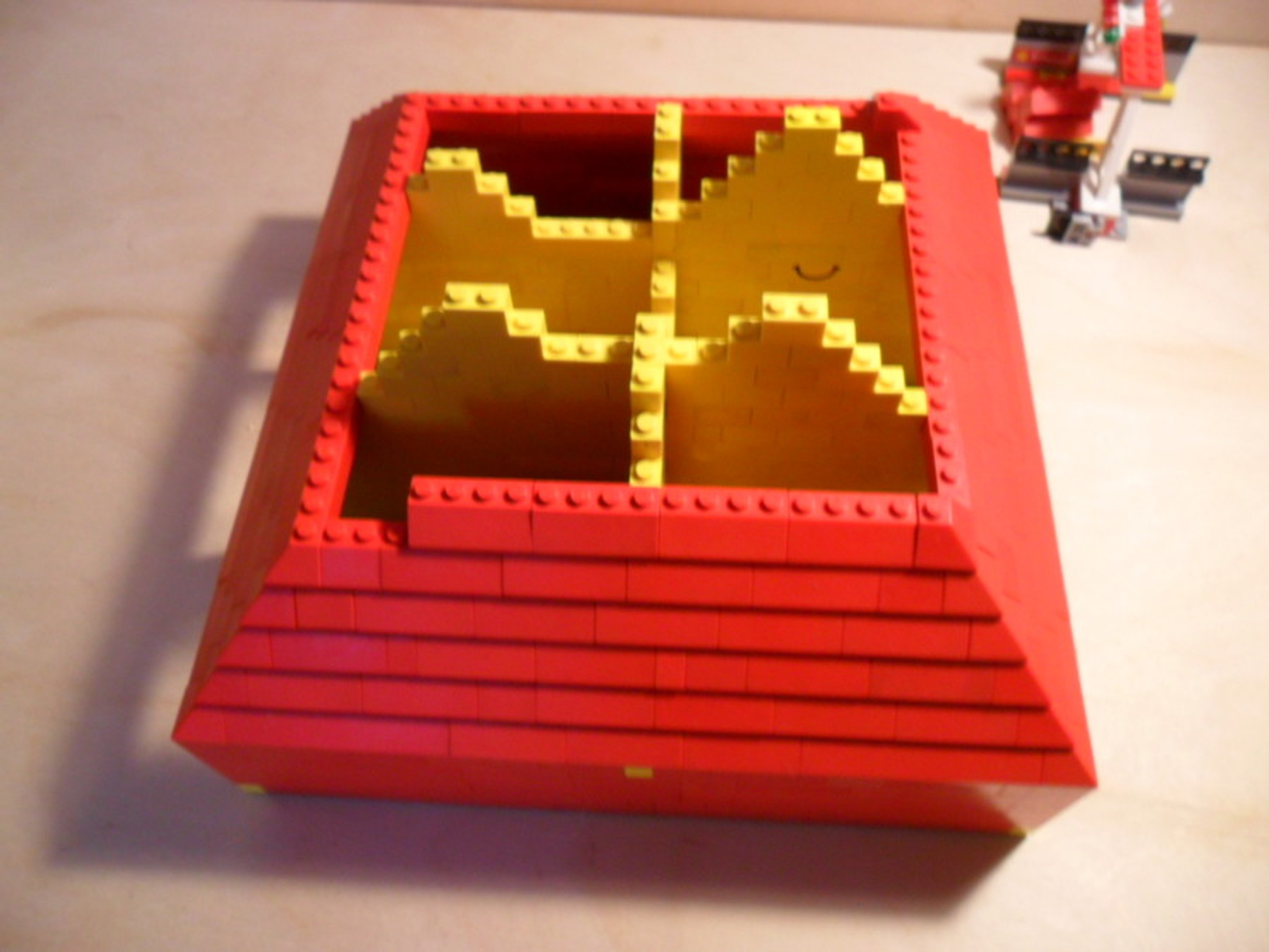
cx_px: 634
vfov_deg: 51.4
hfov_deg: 65.3
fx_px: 990
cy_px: 476
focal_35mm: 27
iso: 200
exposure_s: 1/8
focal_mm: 4.9
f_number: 3.5
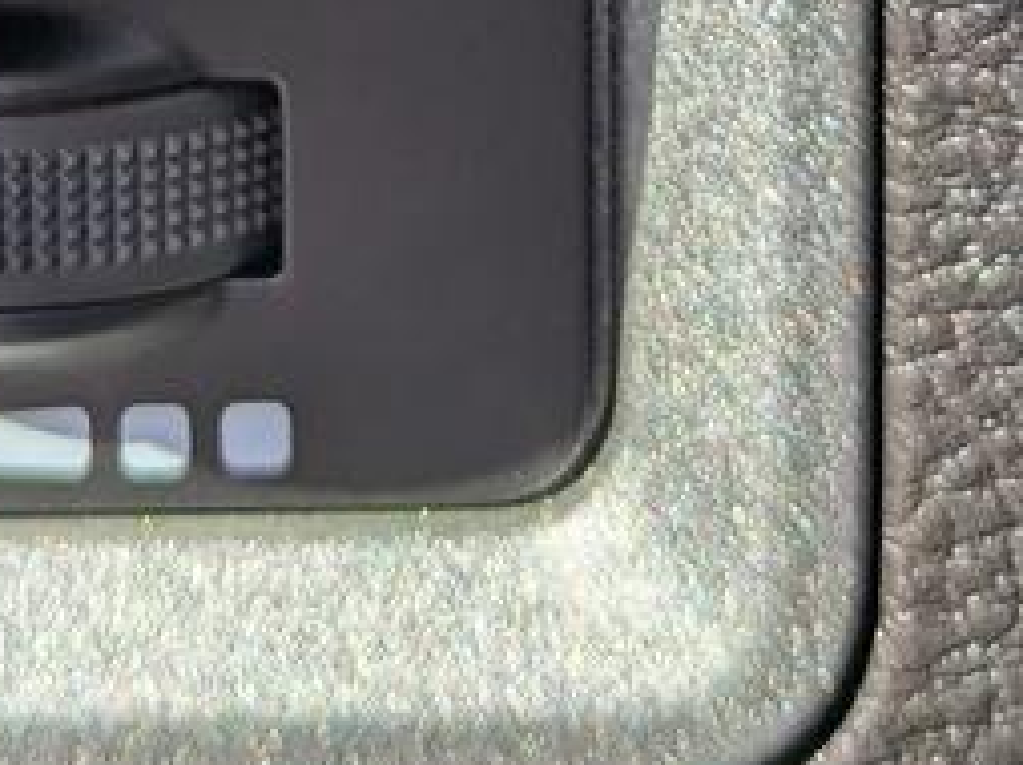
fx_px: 3720
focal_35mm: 126
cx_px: 260
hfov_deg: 15.6
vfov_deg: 10.8
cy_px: -721
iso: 41
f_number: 1.89
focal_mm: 5.43
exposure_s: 1/578
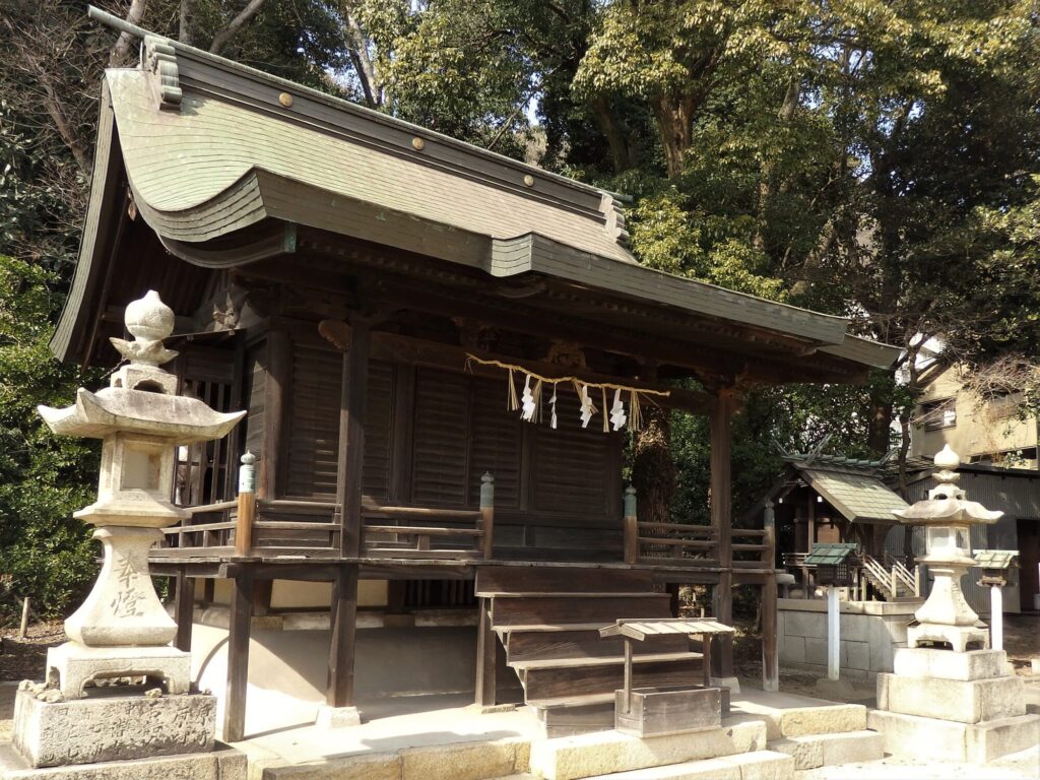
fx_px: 751
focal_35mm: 25
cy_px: 390
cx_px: 520
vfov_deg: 54.9
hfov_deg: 69.4
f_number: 3
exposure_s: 1/320
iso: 125
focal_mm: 4.5
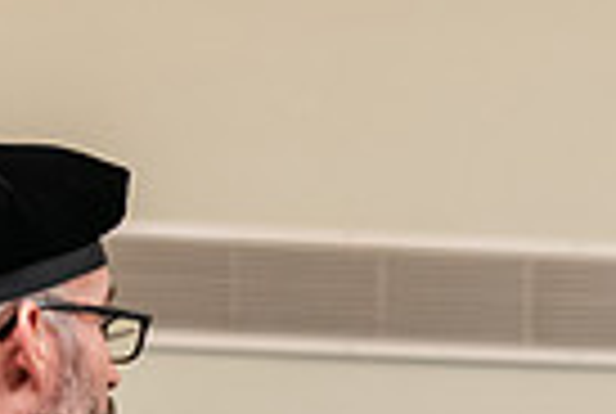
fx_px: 7391
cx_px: 850
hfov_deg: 4.7
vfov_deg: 3.2
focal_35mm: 431
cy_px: 632
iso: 1600
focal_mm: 102
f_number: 4.5
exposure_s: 1/200
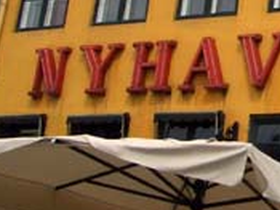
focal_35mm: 110
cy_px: -4
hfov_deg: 16.2
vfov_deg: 13.3
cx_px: 432
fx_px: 889
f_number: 4.3
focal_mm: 5.8
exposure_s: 1/800
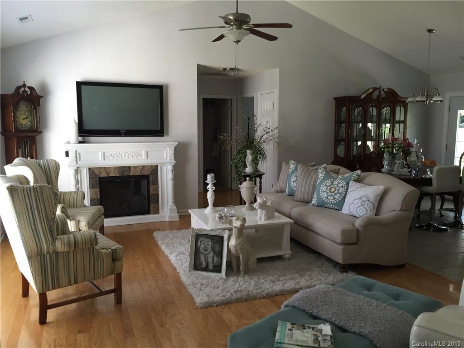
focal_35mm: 29
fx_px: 389
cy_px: 174
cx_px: 232
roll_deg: -0.5
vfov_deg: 48.2
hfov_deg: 61.7
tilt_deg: -6.5
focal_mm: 4.15
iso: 40
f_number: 2.2
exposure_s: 1/30
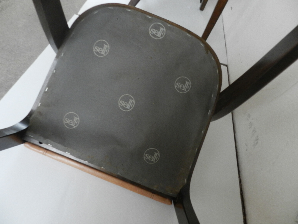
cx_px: 149
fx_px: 198
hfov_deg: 73.9
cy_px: 112
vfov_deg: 58.9
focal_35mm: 23
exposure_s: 1/8
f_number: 3.4
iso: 400
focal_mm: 4
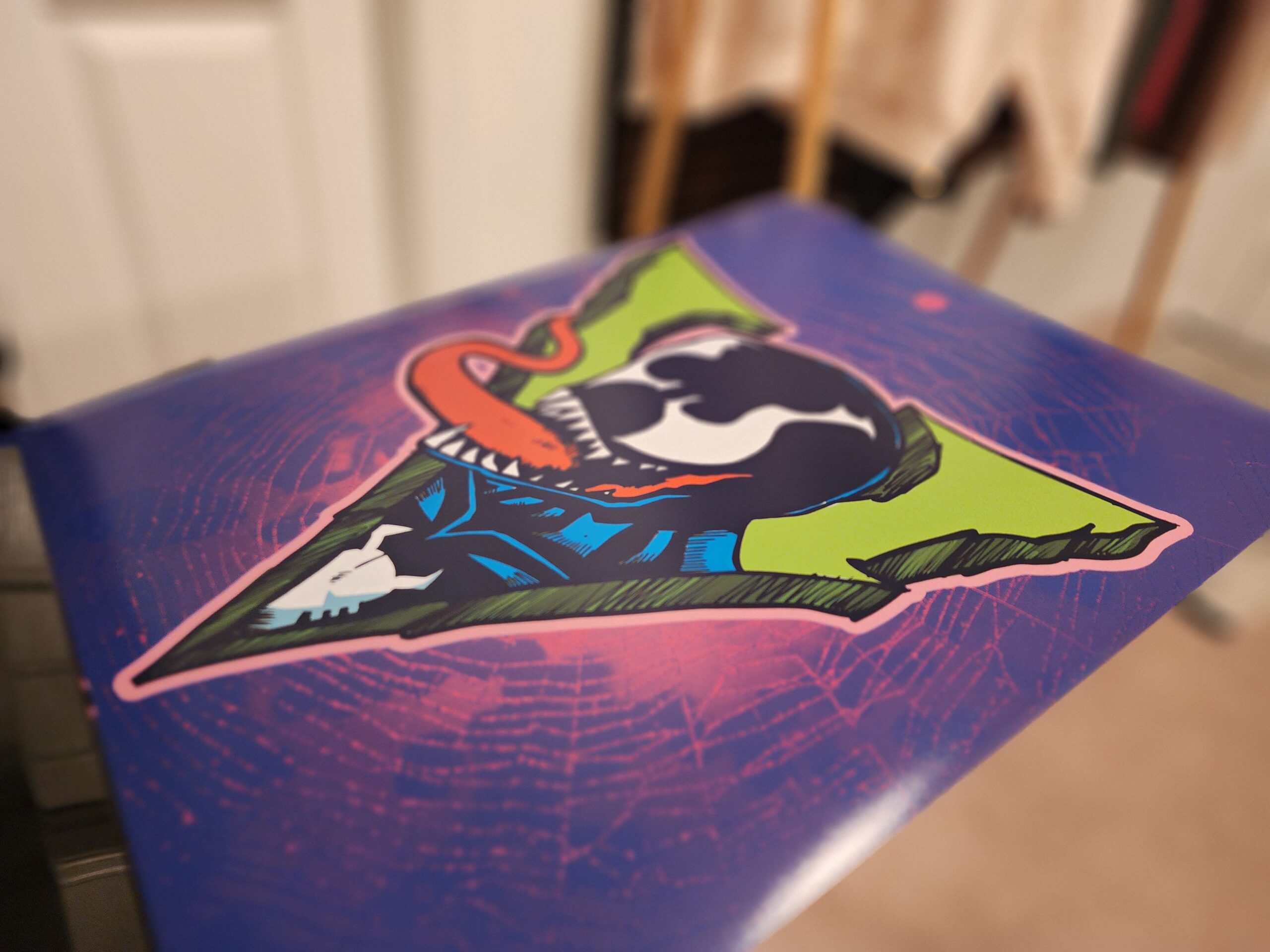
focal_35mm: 23
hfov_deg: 73.9
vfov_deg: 58.9
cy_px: 476
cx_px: 635
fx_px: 844
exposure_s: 1/30
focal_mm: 6.4
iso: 400
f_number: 1.8
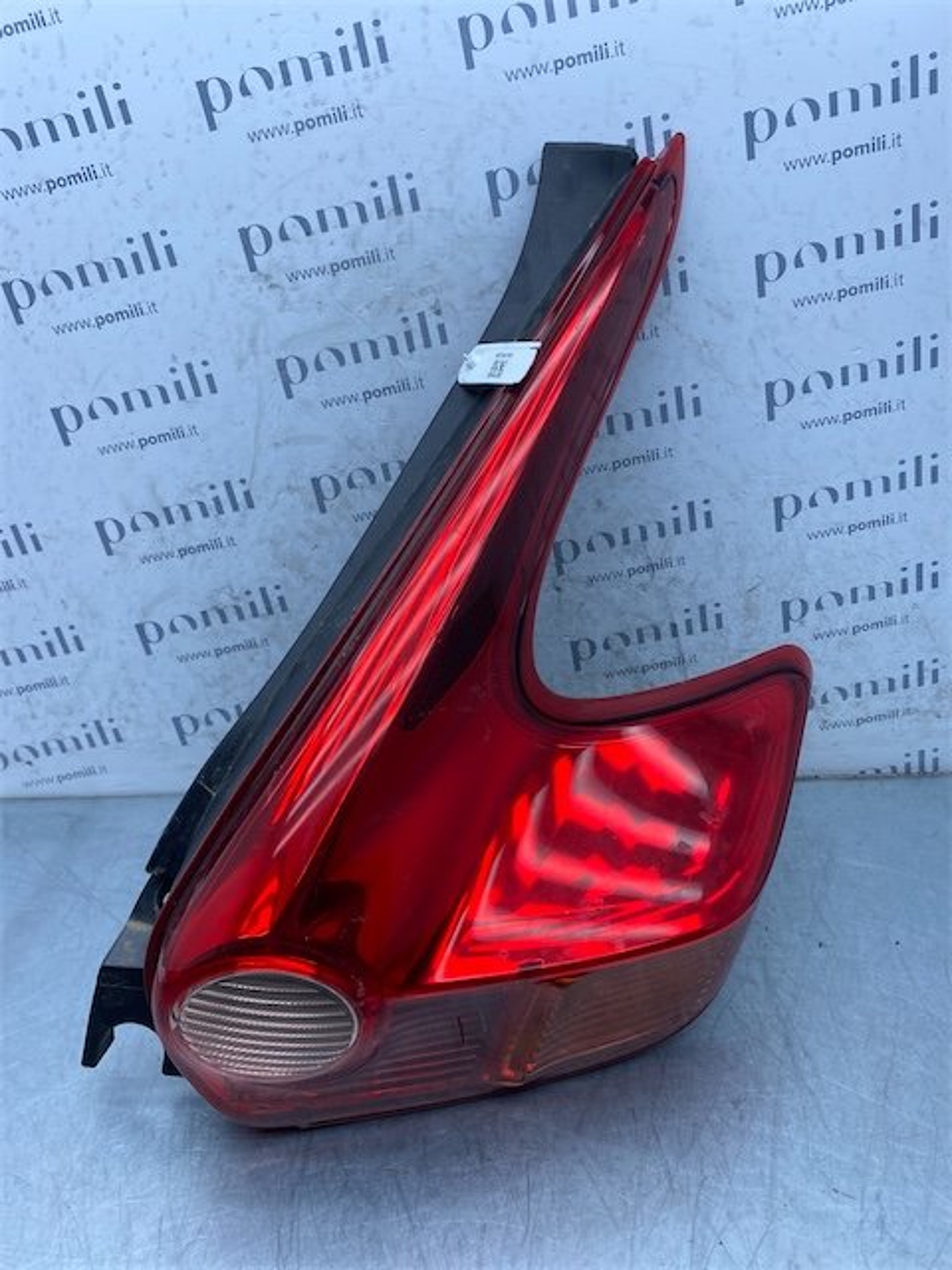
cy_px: 635
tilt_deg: -24.9
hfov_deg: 53.1
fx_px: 953
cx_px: 476
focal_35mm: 26
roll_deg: +1.6
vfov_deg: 67.3
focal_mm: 4.25
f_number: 1.8
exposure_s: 1/782
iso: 32
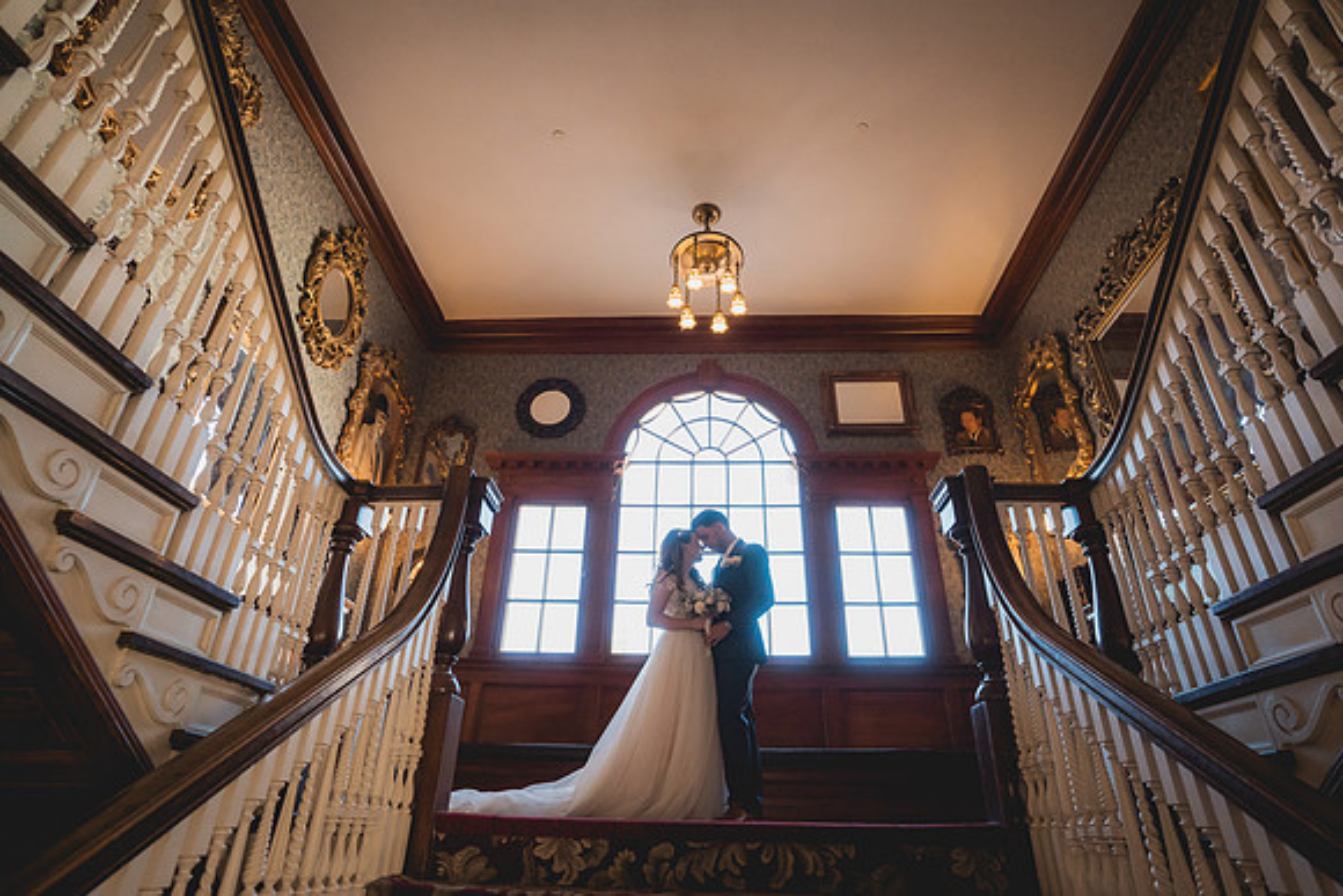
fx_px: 686
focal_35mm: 18
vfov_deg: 66.3
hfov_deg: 88.8
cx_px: 672
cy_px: 448
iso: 3200
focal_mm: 18
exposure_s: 1/640
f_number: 2.8
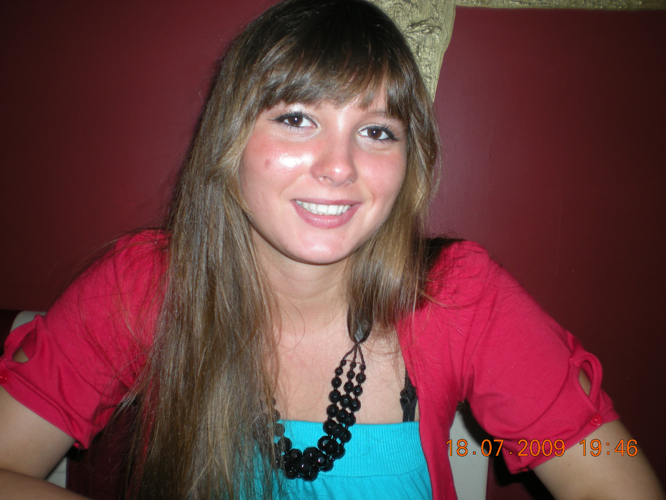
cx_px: 333
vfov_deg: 37.7
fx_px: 731
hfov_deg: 49.0
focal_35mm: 38
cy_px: 250
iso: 64
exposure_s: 1/60
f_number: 3.1
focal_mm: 6.3
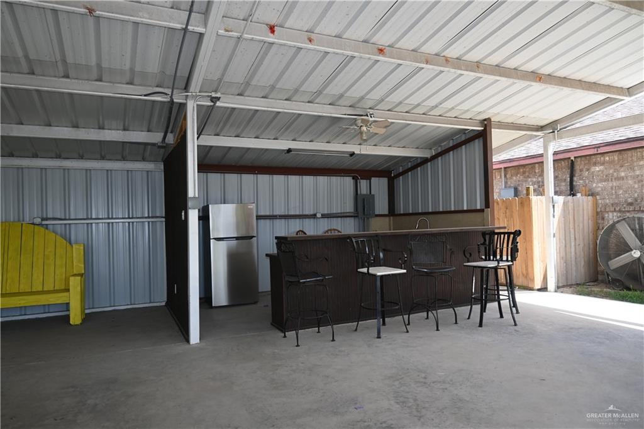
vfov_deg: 53.1
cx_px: 322
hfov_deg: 73.8
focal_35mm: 24
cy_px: 214
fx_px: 429
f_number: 4.5
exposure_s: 1/250
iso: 200
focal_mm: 16
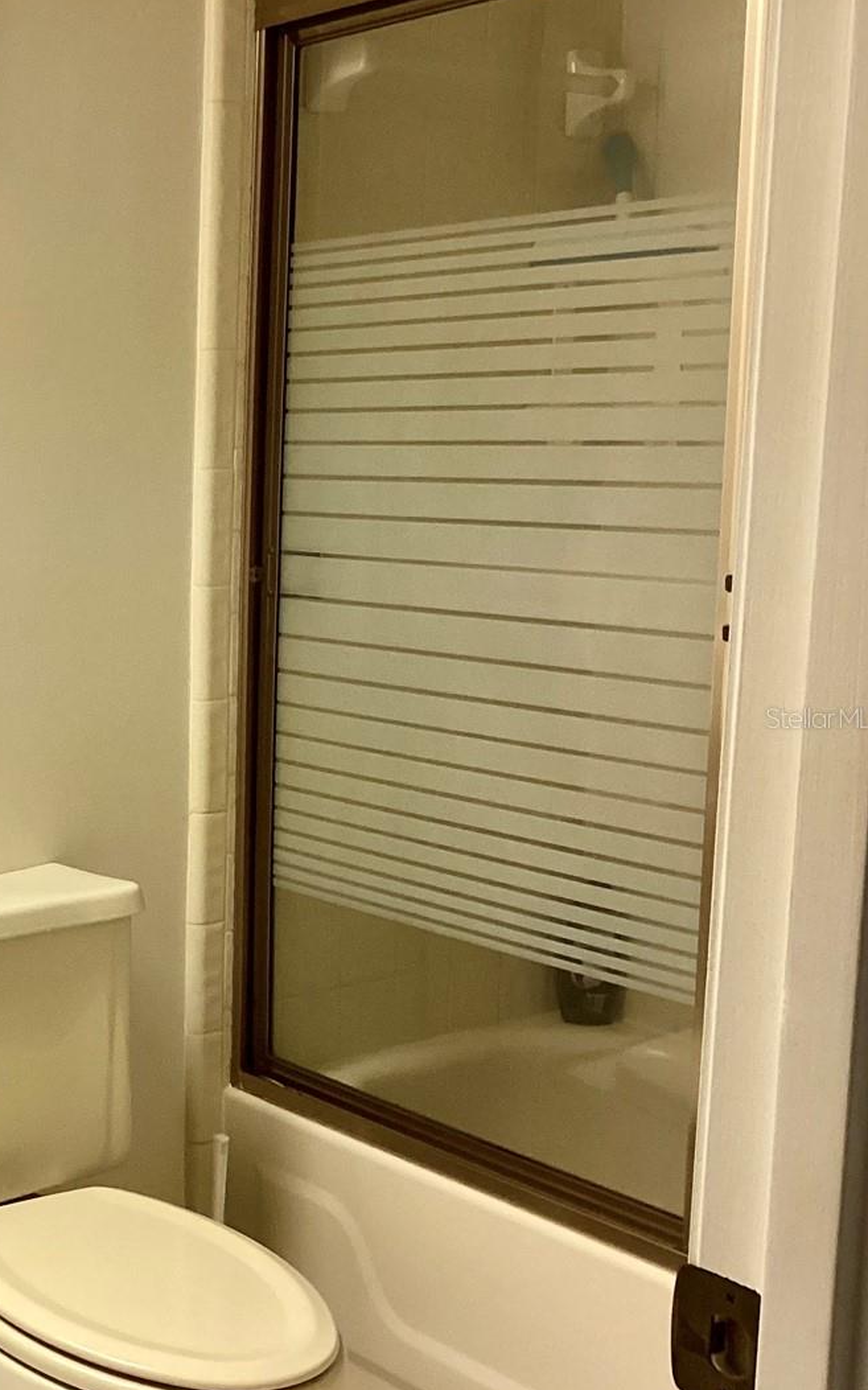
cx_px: -166
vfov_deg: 40.3
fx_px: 1894
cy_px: 717
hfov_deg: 23.6
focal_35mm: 50
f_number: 2.4
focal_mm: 3.3
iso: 160
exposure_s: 1/50
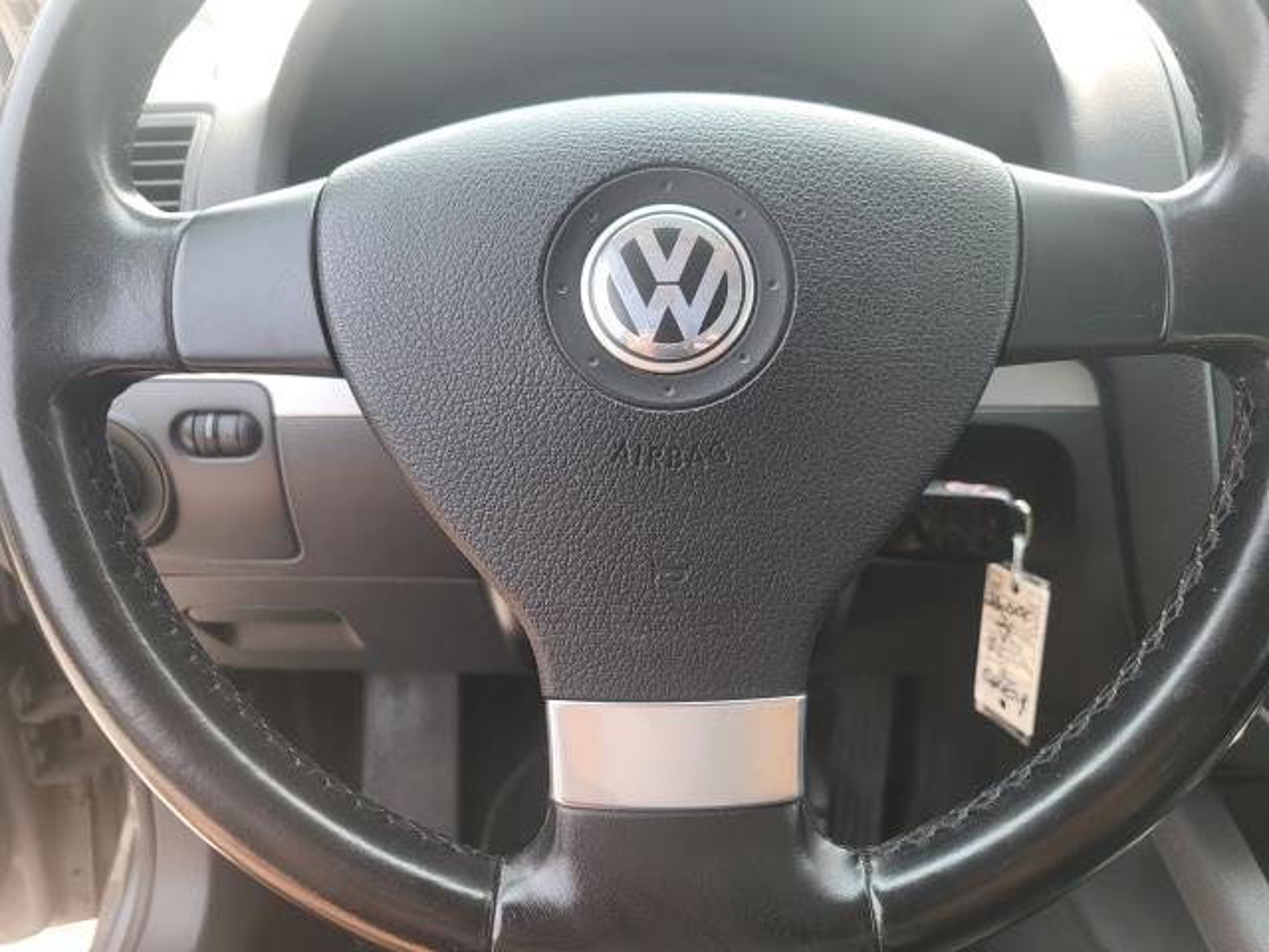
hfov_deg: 67.3
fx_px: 953
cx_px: 634
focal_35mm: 26
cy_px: 476
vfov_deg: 53.1
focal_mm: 5.4
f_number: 1.8
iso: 40
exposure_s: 1/207
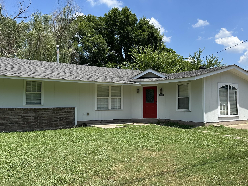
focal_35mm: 33
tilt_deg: +3.1
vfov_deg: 42.9
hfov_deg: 55.3
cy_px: 91
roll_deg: +0.0
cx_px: 117
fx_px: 236
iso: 80
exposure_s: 1/3356
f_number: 1.78
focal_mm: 6.86
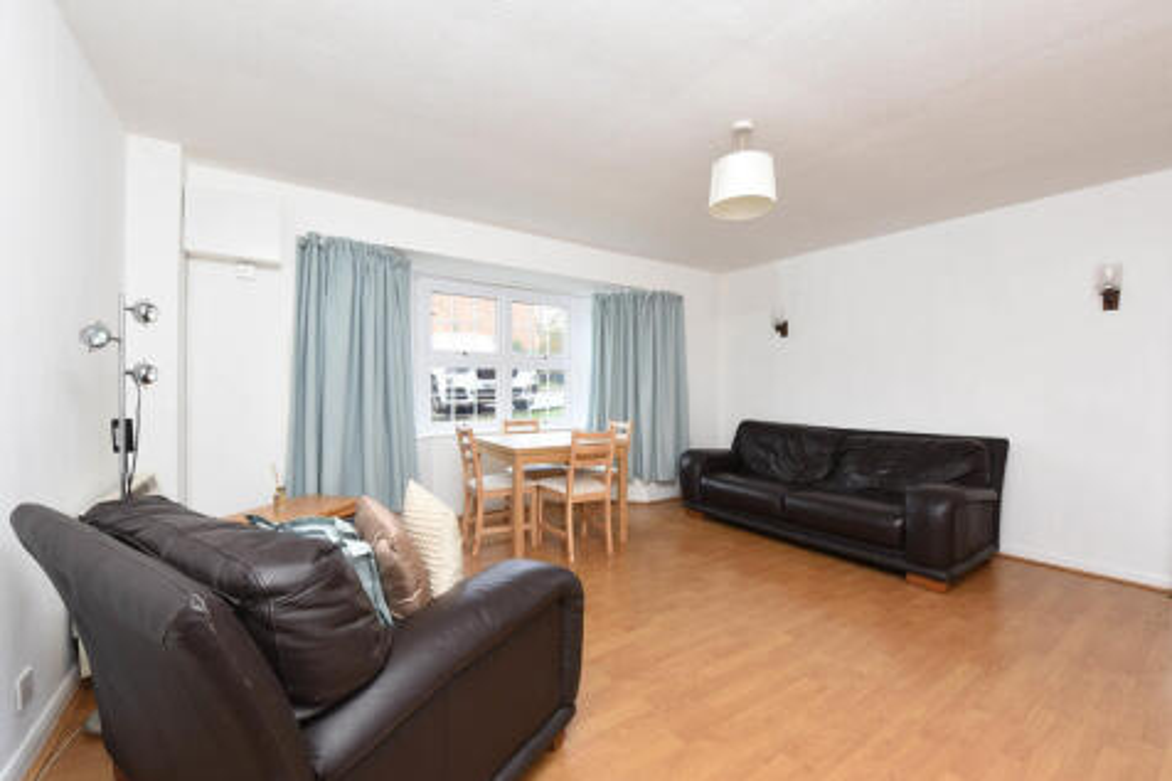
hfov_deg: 104.3
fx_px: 456
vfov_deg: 81.2
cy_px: 390
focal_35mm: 14
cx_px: 586
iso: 800
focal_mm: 14
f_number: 8
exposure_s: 1/8
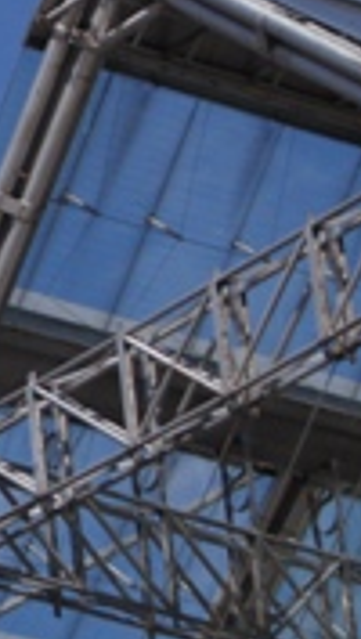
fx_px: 6604
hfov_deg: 3.1
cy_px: 289
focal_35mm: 389
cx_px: -451
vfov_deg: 5.5
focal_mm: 55
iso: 200
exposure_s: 1/1600
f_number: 7.1
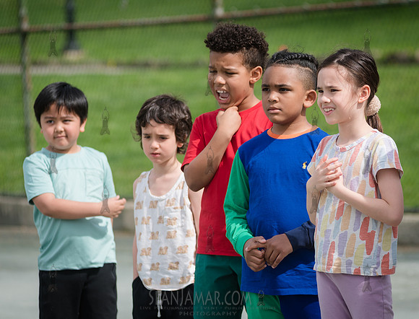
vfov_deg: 7.3
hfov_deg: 9.6
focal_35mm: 205
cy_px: 150
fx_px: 2491
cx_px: 309
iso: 100
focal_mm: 145
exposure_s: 1/800
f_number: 4
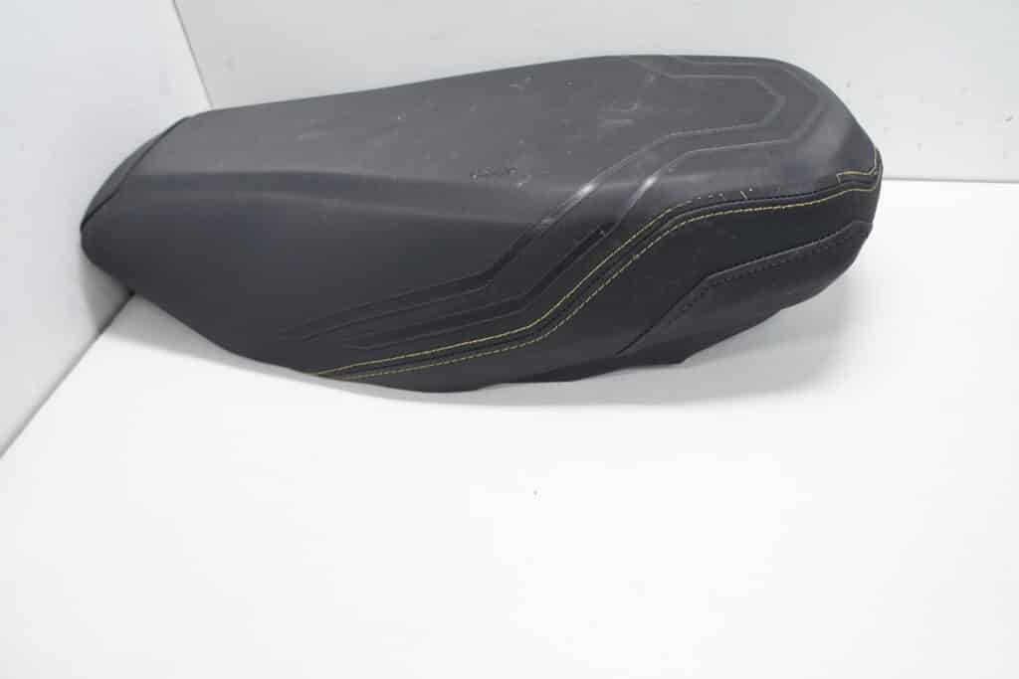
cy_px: 340
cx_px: 510
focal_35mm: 27
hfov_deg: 67.4
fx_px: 764
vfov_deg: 47.9
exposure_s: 1/60
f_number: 4.5
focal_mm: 18
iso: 500
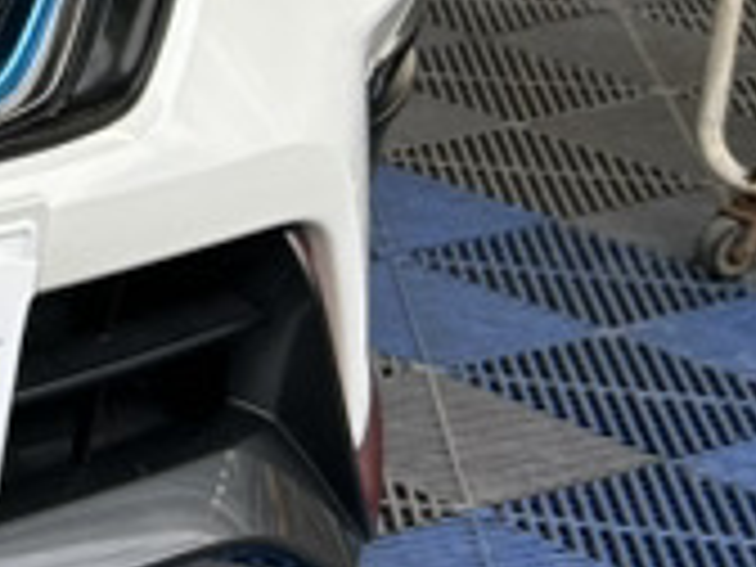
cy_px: 112
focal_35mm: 186
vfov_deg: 8.0
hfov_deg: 9.0
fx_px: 4062
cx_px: -1386
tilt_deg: -17.5
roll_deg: +0.5
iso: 40
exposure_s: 1/272
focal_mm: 5.7
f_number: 1.5
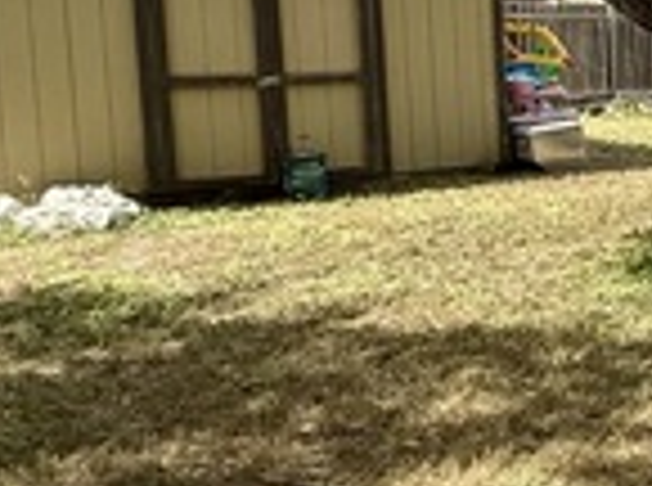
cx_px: 1097
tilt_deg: -3.3
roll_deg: -1.1
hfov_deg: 22.4
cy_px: 126
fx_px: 1165
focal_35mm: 62
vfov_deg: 23.3
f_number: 2.2
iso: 50
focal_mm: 2.22
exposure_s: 1/1167
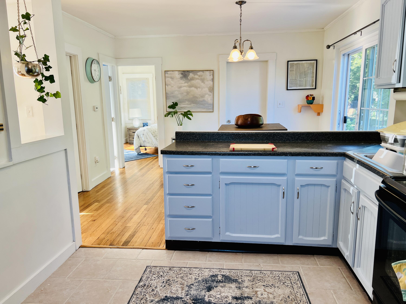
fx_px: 305
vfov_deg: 53.1
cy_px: 152
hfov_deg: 67.3
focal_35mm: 26
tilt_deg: -10.5
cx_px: 203
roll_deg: +0.7
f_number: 1.5
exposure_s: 1/120
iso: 80
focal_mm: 5.7
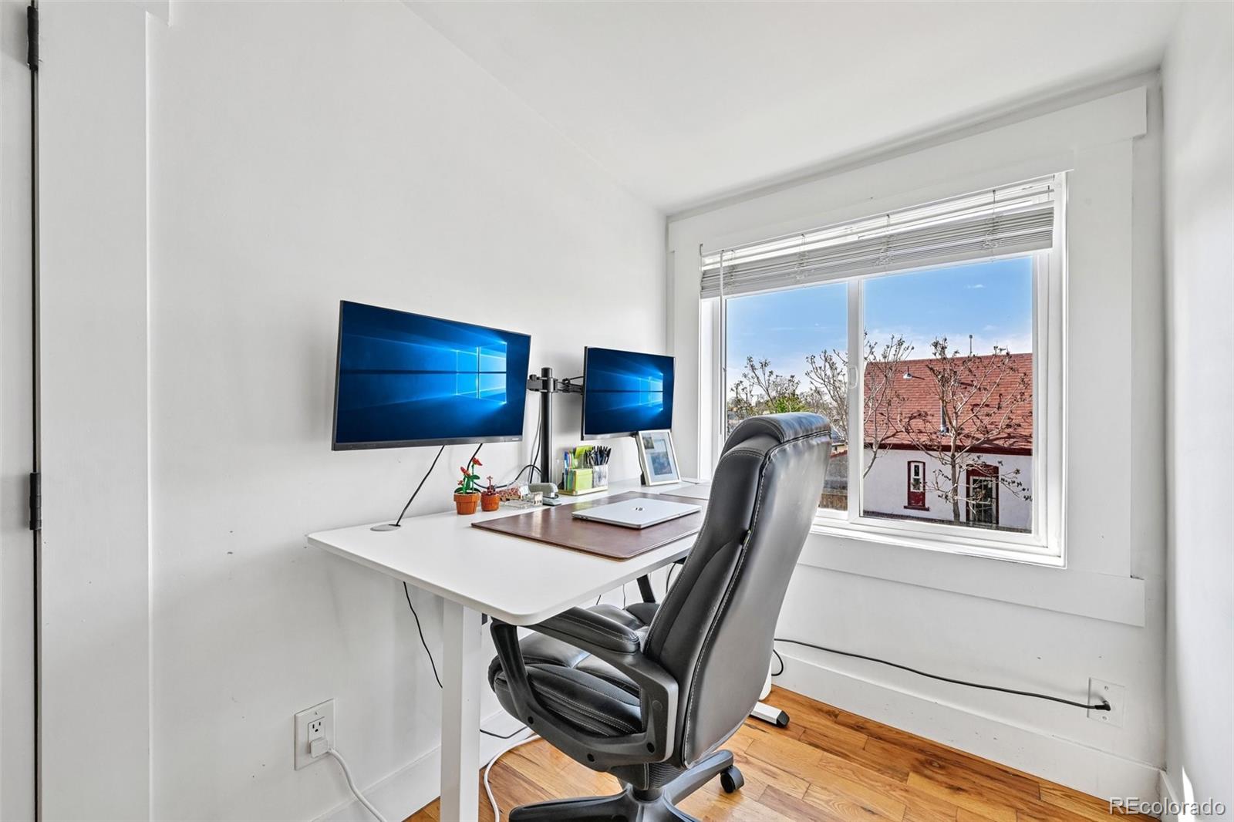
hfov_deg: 104.3
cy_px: 411
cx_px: 617
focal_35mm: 14
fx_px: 480
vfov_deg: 81.2
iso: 125
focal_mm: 14
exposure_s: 1/15
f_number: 11
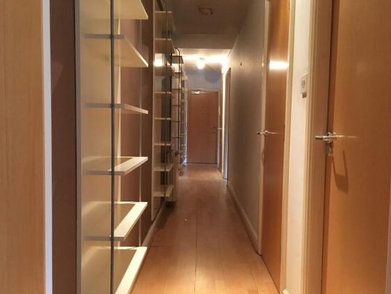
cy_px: 146
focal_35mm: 30
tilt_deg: -3.5
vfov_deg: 46.8
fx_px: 339
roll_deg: -0.7
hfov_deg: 59.9
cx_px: 192
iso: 200
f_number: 2.2
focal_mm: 4.15
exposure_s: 1/17
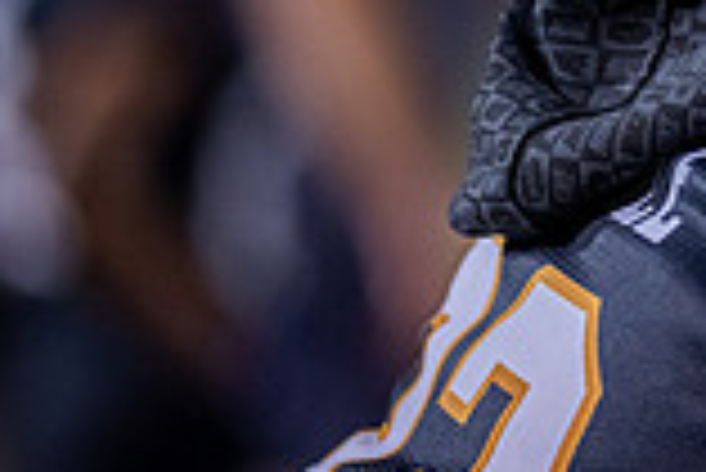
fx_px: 12052
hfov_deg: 3.3
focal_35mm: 614
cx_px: 1060
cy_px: -65
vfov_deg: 2.2
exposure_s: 1/1250
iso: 2000
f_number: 1.8
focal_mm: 135
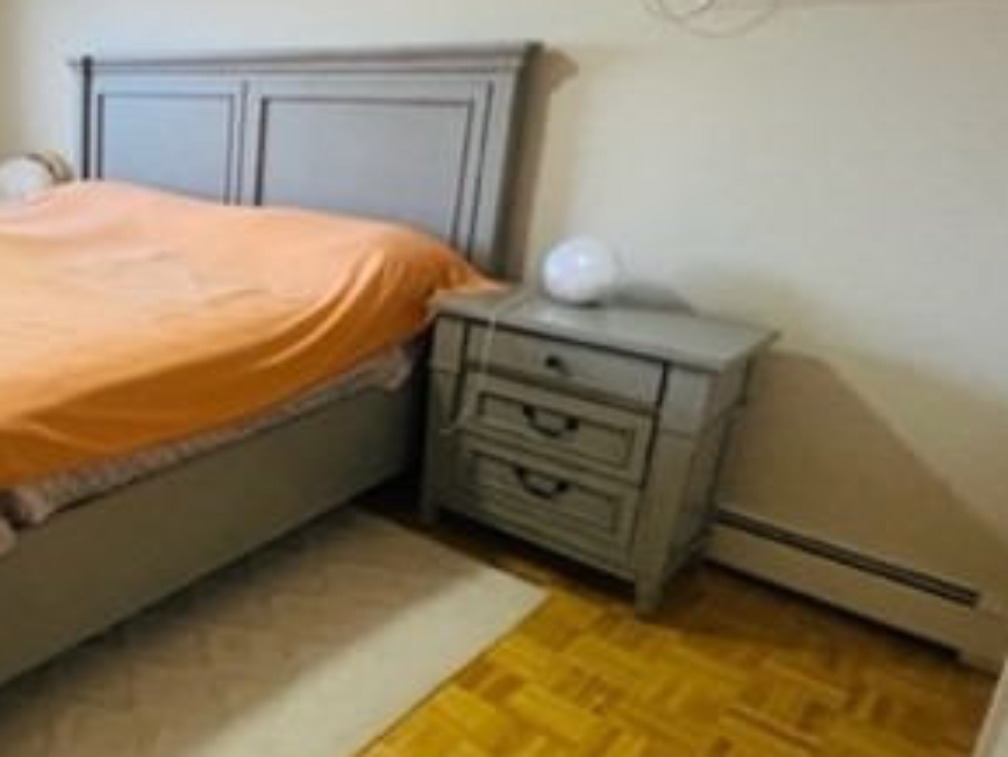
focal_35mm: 27
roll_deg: +1.4
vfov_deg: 51.0
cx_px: 7
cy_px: 293
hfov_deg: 52.3
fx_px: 787
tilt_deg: -15.0
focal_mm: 1.57
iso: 160
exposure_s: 1/60
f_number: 1.8
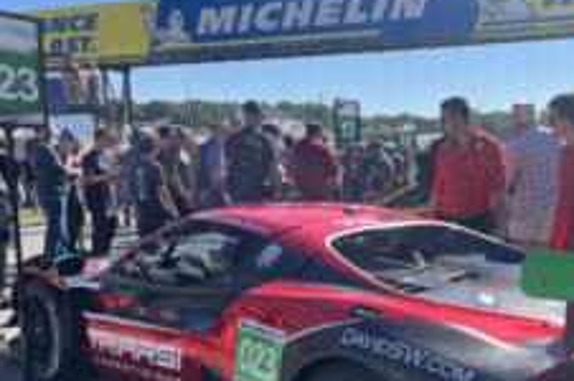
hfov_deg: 46.0
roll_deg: -1.1
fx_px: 669
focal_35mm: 42
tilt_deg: -13.3
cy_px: 296
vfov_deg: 31.1
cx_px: 361
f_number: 1.5
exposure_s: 1/2353
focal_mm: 5.7
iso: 50
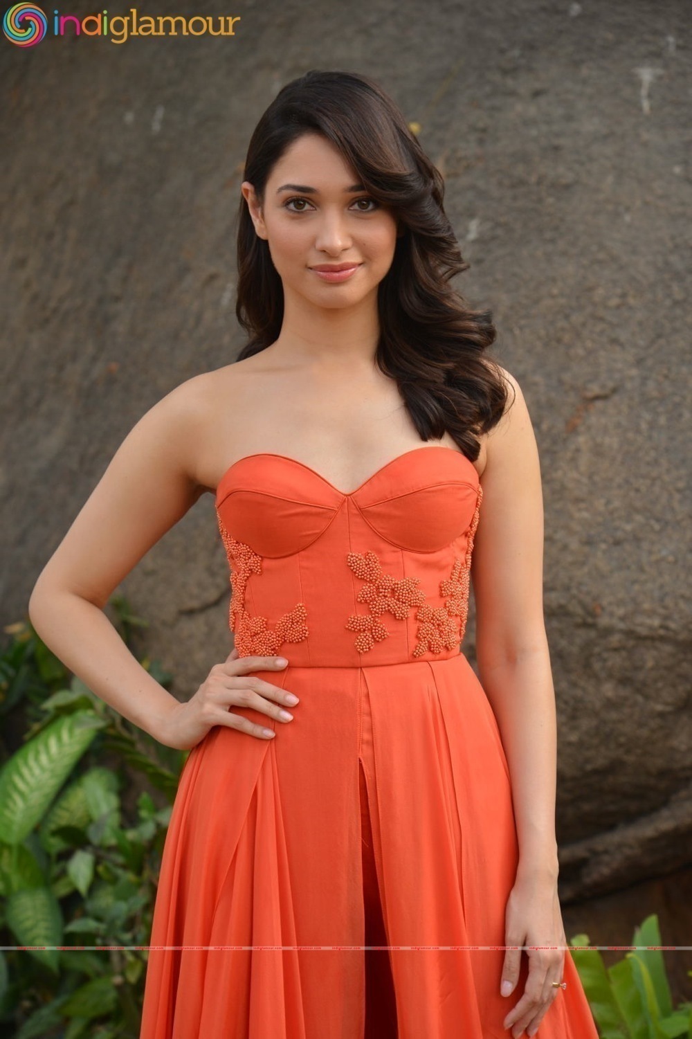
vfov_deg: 19.5
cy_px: 520
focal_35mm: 105
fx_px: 3029
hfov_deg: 13.0
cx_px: 346
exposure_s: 1/125
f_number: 5.6
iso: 500
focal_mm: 105
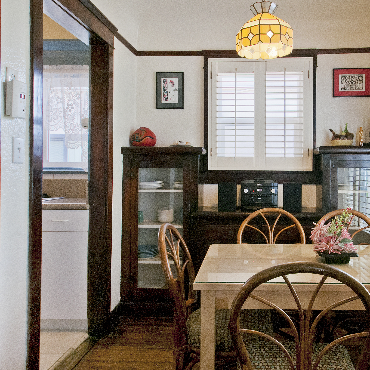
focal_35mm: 28
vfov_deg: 57.3
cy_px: 187
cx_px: 247
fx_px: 339
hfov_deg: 56.1
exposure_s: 1/60
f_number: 8
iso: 280
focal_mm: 12
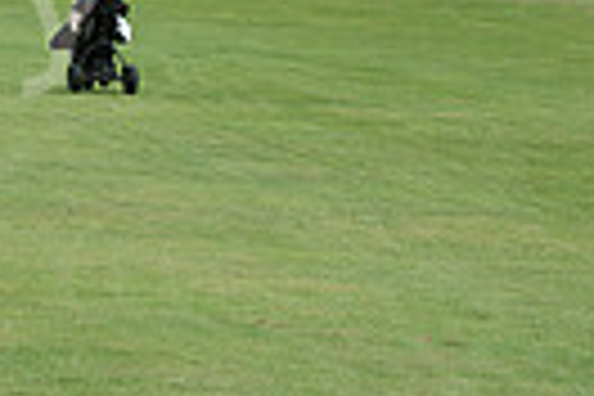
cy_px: -230
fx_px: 6533
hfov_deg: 5.1
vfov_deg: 3.5
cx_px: -459
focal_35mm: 396
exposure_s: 1/1600
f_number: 5.6
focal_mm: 90
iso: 500
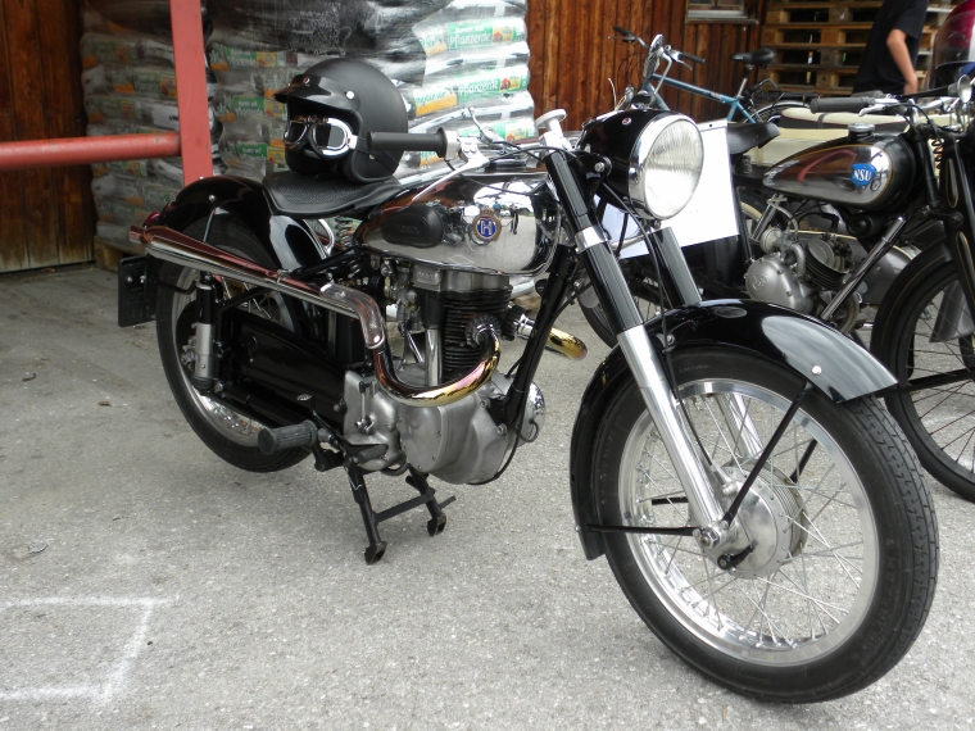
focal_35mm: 41
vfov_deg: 35.1
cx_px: 488
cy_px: 366
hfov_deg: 45.8
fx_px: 1155
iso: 64
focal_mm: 7.3
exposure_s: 1/68.6
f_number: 3.2
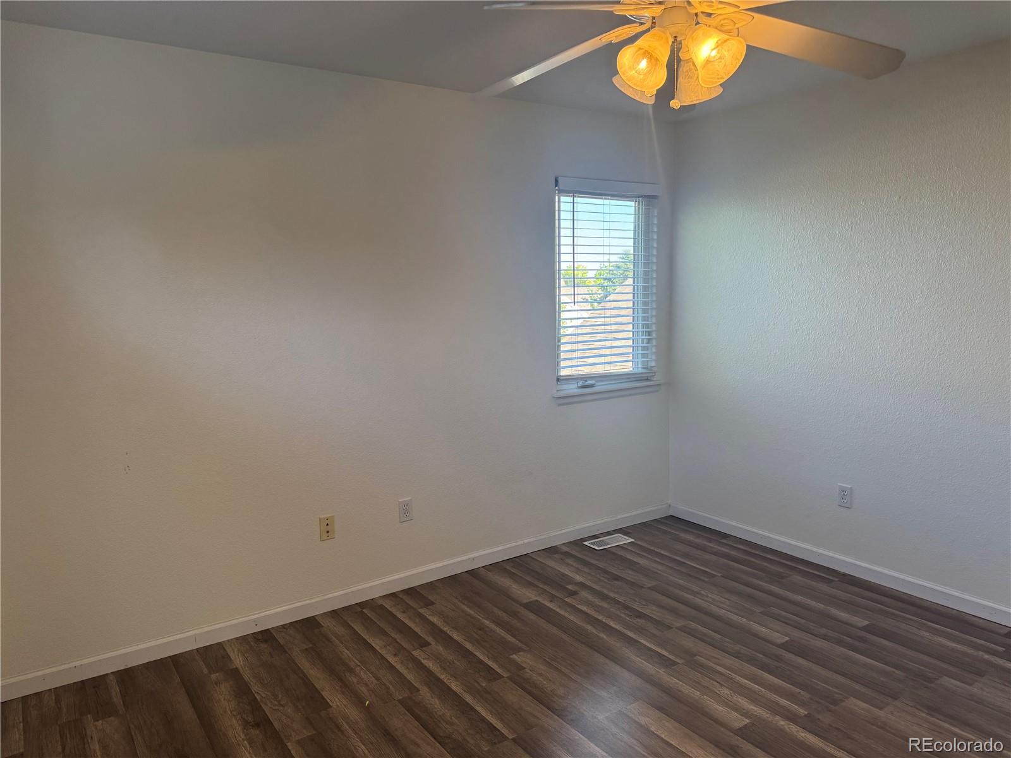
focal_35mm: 24
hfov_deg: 71.6
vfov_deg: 56.8
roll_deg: +1.1
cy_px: 379
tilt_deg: -8.5
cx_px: 506
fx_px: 701
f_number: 1.78
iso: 125
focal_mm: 6.76
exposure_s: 1/120
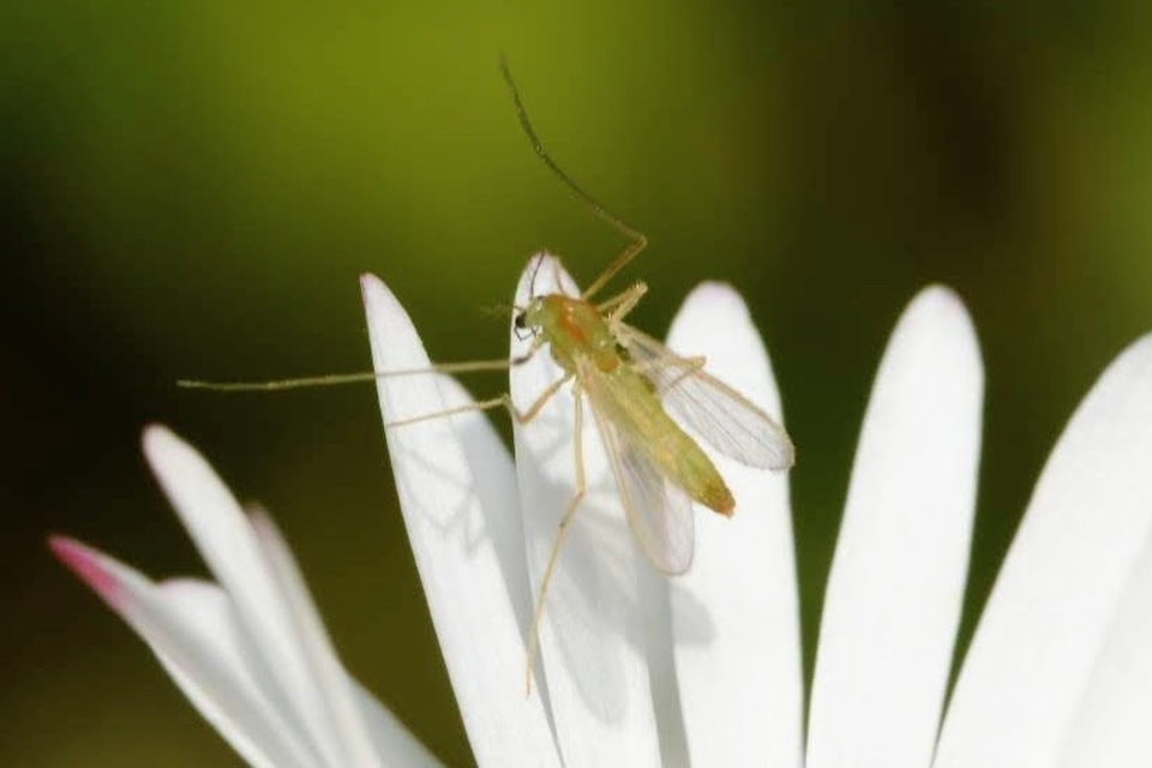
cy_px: 384
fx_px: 5040
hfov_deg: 13.0
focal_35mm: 158
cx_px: 576
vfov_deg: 8.7
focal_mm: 105
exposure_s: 1/60
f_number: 29
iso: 100
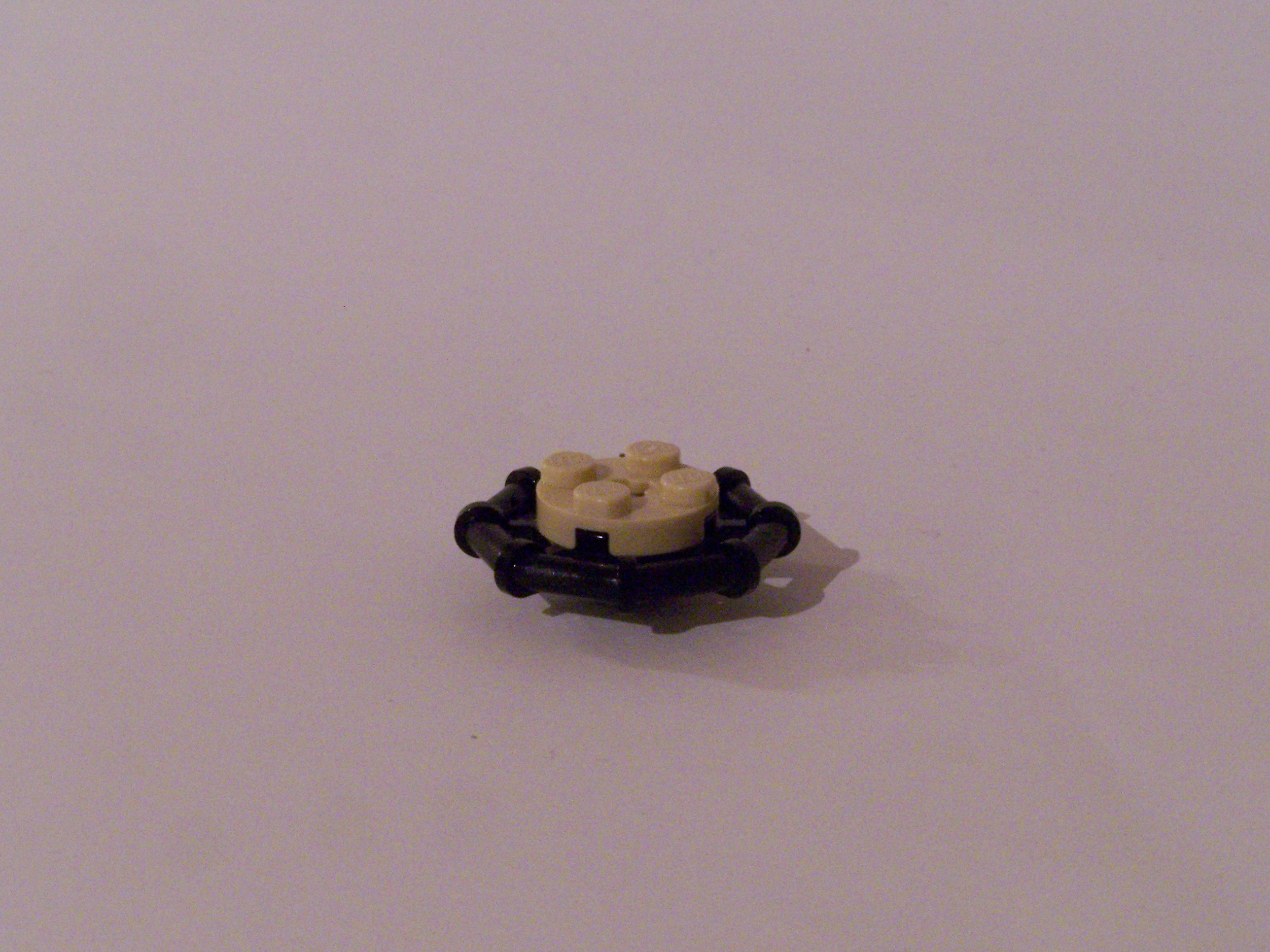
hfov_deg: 26.0
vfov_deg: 19.6
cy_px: 476
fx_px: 2752
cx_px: 635
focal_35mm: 75
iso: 400
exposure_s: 1/4
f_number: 8
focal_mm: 12.4
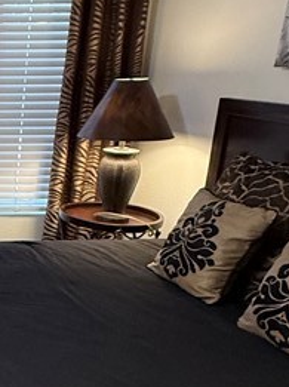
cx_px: -178
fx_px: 614
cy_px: 242
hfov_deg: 21.1
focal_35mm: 55
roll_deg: +1.9
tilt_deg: -16.8
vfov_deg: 34.8
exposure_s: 1/60
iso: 400
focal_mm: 2.22
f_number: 2.2
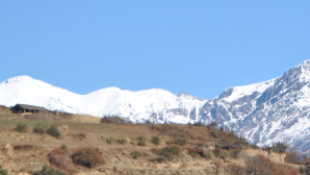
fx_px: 2060
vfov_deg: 4.8
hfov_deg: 8.4
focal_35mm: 251
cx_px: 436
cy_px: 204
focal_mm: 55
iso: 100
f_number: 9
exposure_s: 1/320
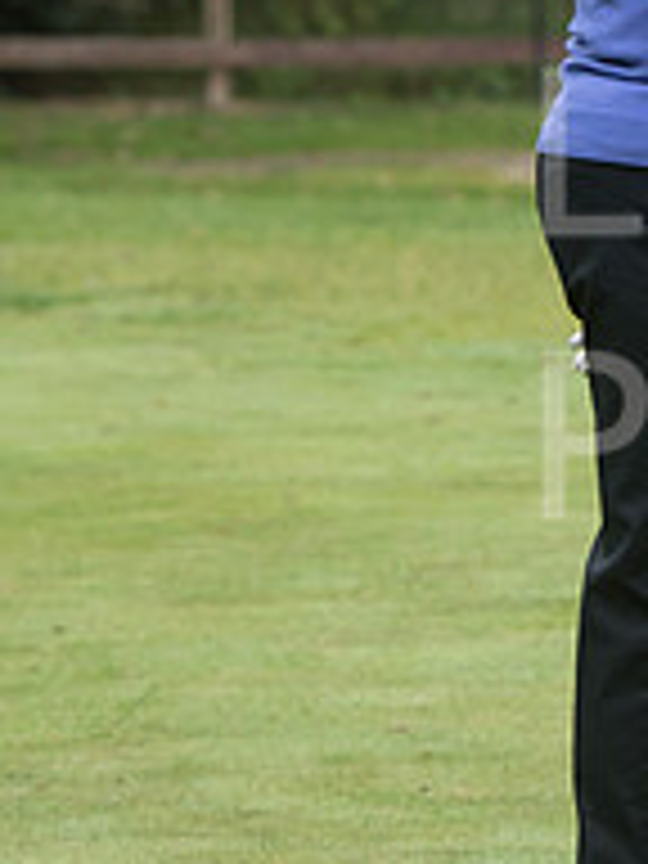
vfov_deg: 4.1
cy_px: 151
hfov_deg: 3.1
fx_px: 12006
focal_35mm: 481
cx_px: 1117
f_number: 5.6
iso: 800
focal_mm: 135
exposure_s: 1/250
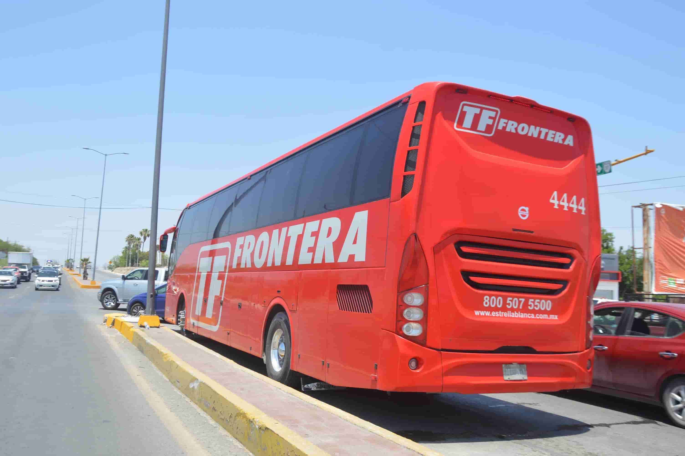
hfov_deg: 59.5
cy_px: 228
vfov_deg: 41.6
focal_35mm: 32
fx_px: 599
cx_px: 342
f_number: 8
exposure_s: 1/250
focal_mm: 21
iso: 100
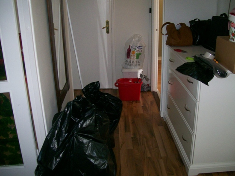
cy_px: 88
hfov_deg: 51.3
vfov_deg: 39.7
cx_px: 118
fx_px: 245
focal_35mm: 36
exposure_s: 1/64
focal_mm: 6
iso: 140
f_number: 2.7
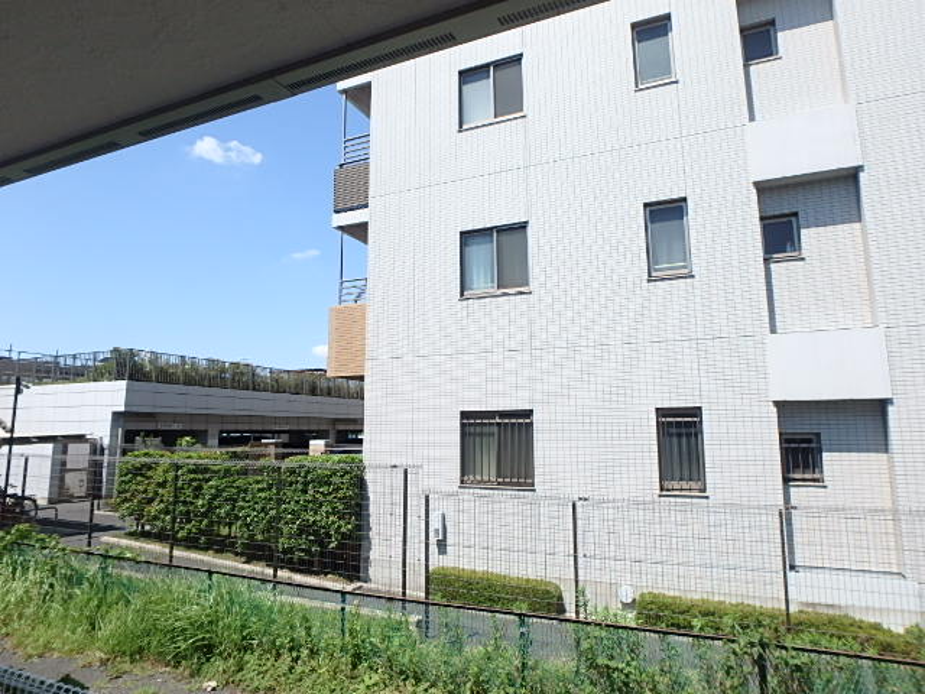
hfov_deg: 79.0
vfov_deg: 63.4
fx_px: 561
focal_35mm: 21
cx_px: 462
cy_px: 347
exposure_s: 1/800
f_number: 3.5
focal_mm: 3.7
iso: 125
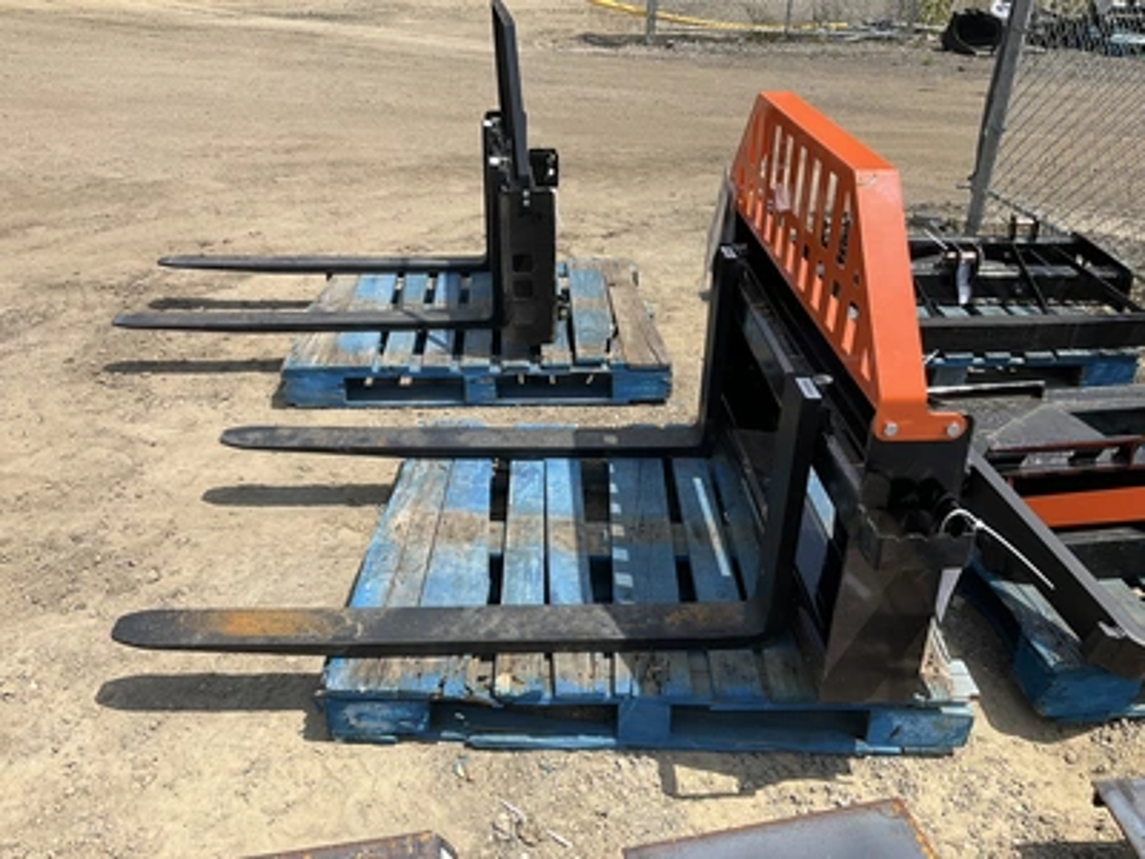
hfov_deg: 61.7
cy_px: 430
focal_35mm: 29
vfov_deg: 48.2
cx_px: 572
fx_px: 959
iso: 25
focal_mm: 3
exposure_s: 1/1577
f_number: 1.8
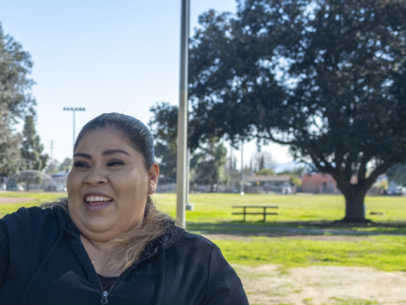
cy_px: 303
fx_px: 903
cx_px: -46
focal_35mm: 77
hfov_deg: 23.7
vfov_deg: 18.6
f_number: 3.6
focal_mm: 23
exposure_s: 1/550
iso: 160
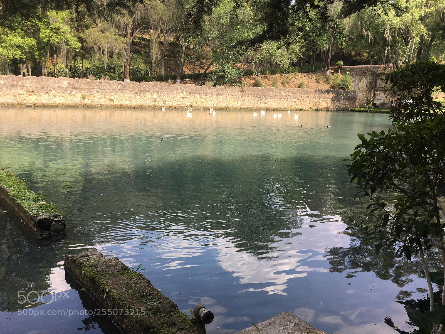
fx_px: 373
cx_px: 222
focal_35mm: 29
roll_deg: -1.3
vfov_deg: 48.2
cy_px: 167
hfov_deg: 61.7
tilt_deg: -12.2
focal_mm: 4.15
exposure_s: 1/444
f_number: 2.2
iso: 25
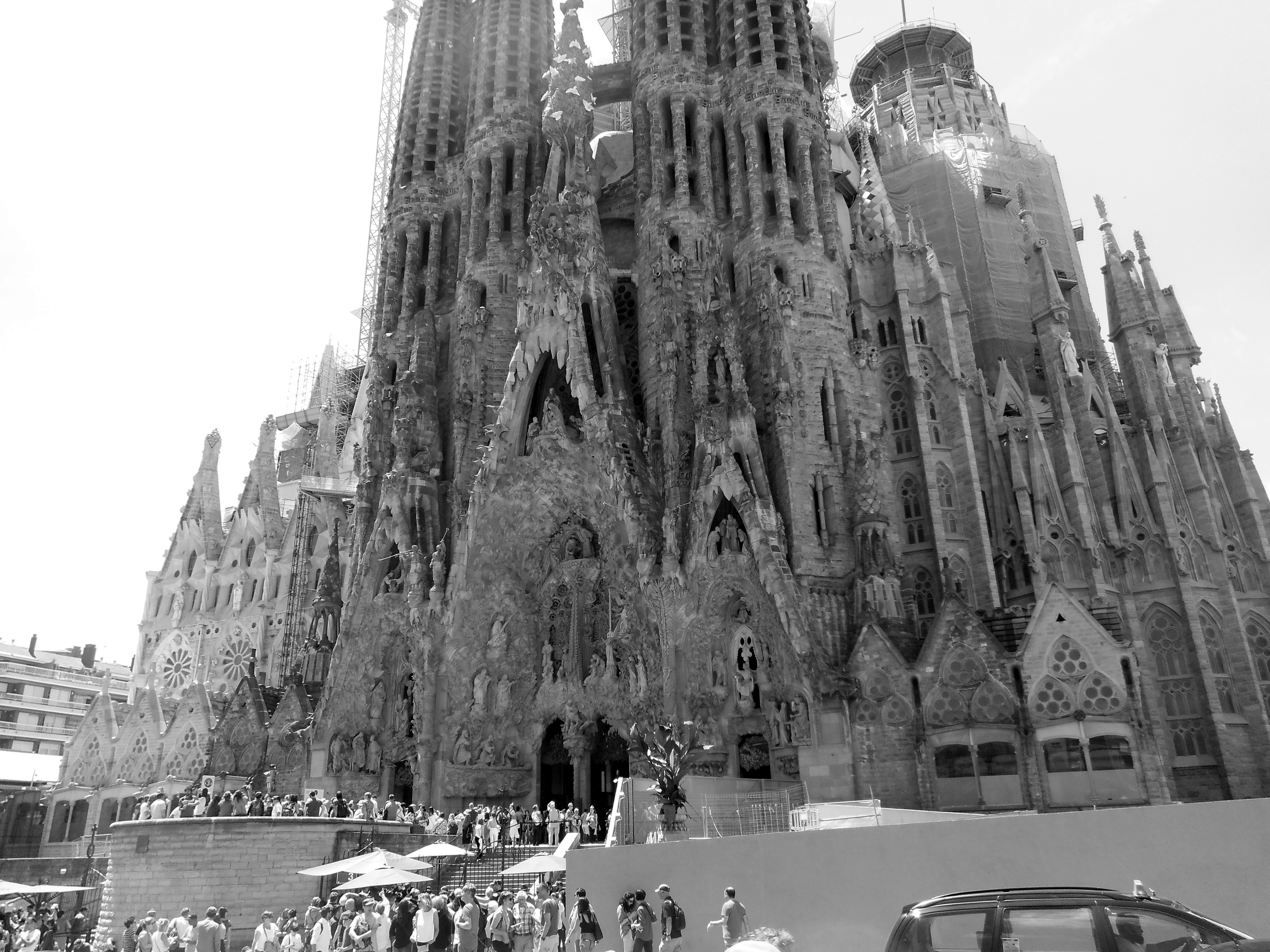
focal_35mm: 25
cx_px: 635
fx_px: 917
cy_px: 476
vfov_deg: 54.9
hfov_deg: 69.4
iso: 80
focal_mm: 4.5
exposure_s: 1/200
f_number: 3.7
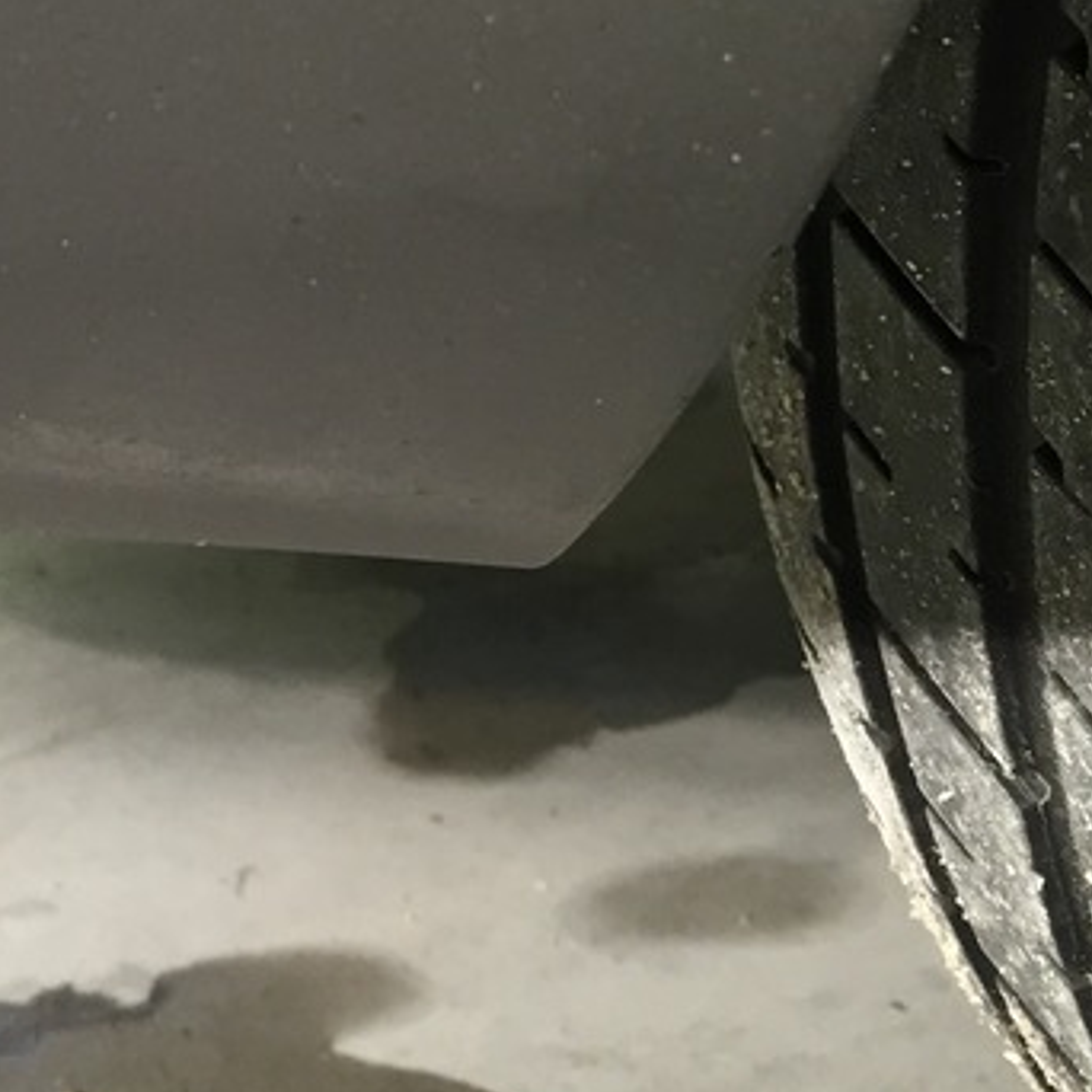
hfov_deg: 20.5
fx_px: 2855
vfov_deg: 21.2
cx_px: -144
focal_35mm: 80
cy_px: 129
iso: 80
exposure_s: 1/30
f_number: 2.2
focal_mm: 4.15
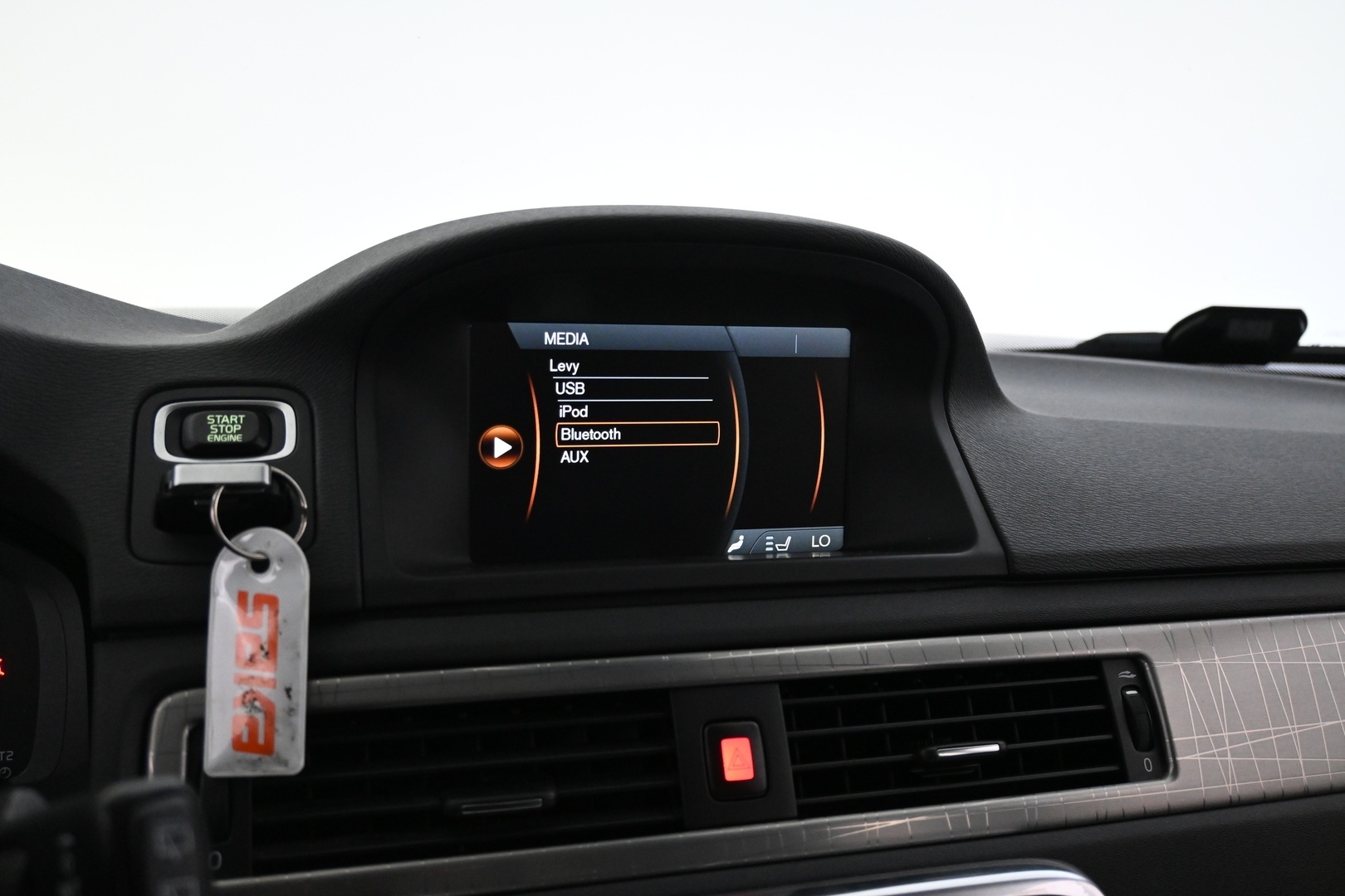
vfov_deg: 40.0
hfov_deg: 57.2
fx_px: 1233
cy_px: 448
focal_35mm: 33
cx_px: 672
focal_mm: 22
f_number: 4
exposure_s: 1/40
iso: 2800
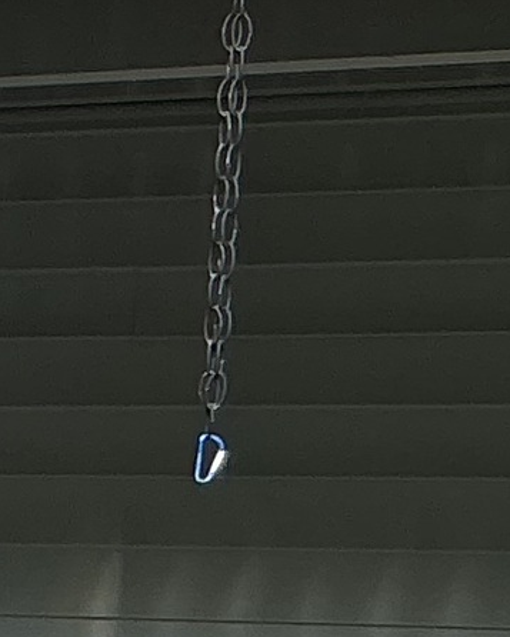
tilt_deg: -2.9
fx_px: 3678
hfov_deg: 6.5
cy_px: 838
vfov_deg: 9.7
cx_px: -1510
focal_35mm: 195
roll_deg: -2.3
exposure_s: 1/120
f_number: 1.8
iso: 20
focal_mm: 3
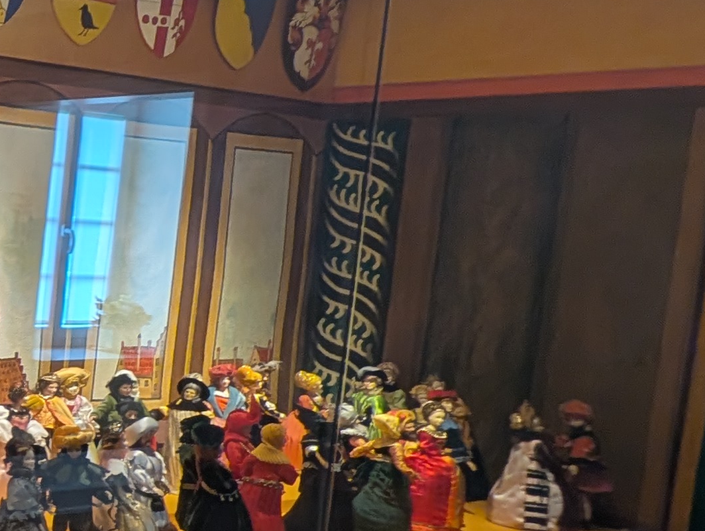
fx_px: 938
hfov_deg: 23.6
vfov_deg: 31.6
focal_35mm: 46
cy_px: 277
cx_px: -518
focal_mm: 2.23
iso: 178
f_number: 1.95
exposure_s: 1/50
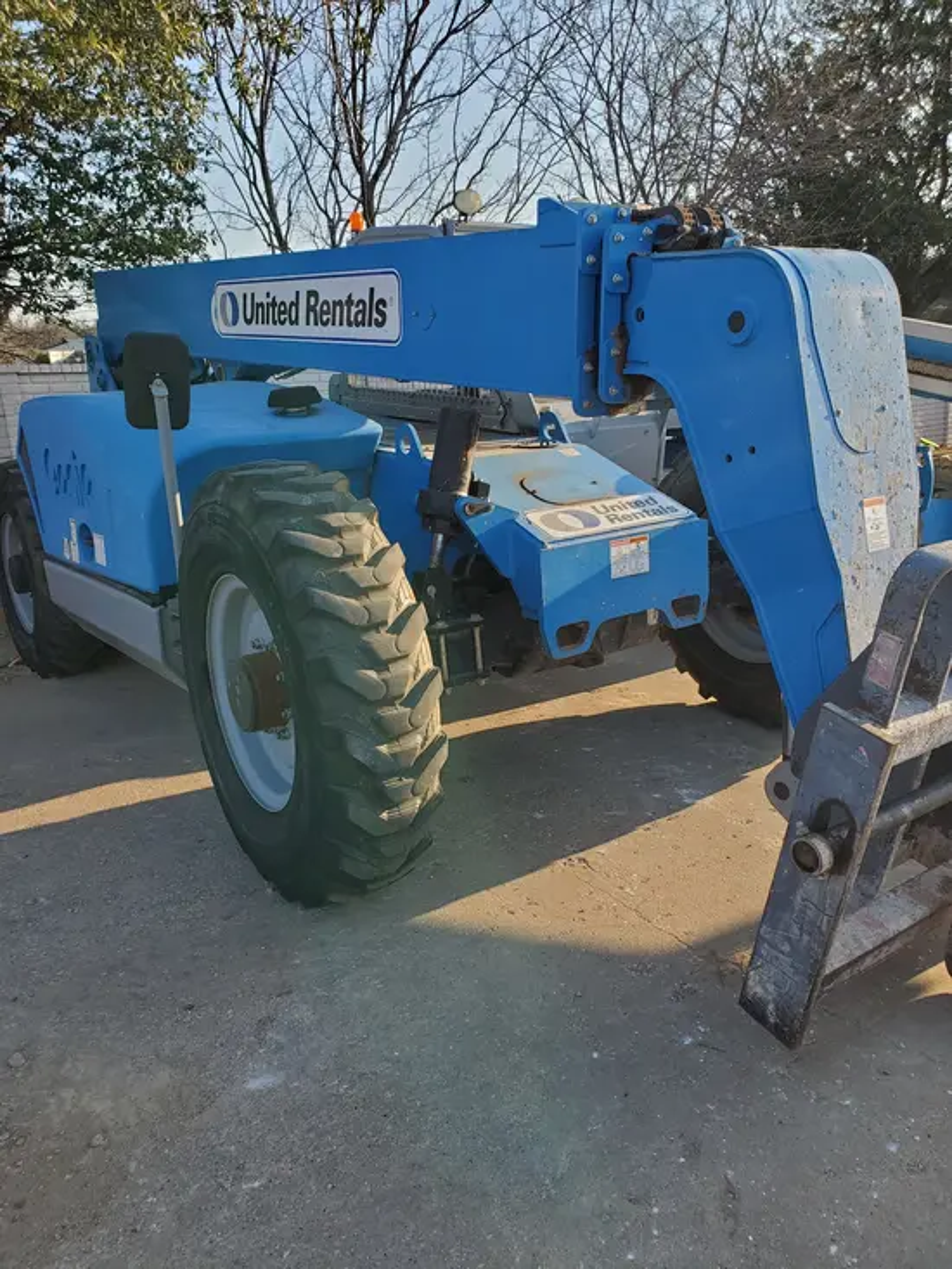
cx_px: 476
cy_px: 634
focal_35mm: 26
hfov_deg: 53.1
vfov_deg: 67.3
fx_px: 953
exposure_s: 1/443
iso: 50
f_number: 2.4
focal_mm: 4.3
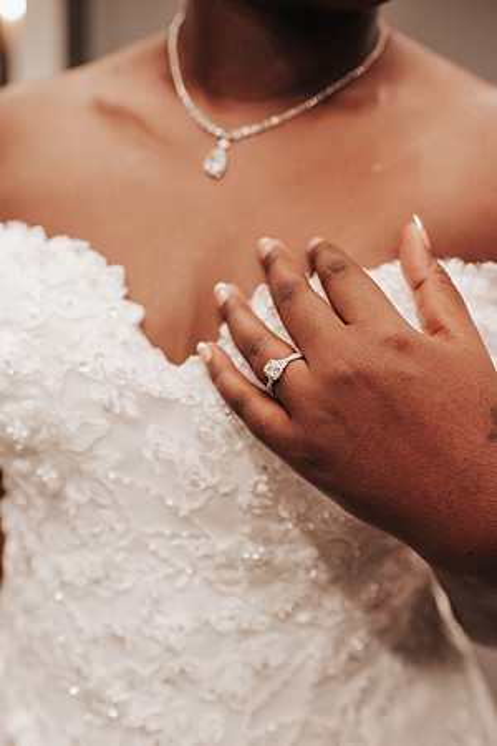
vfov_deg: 54.4
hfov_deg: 37.9
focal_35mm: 35
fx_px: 725
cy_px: 373
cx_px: 248
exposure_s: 1/640
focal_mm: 35
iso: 1000
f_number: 3.2
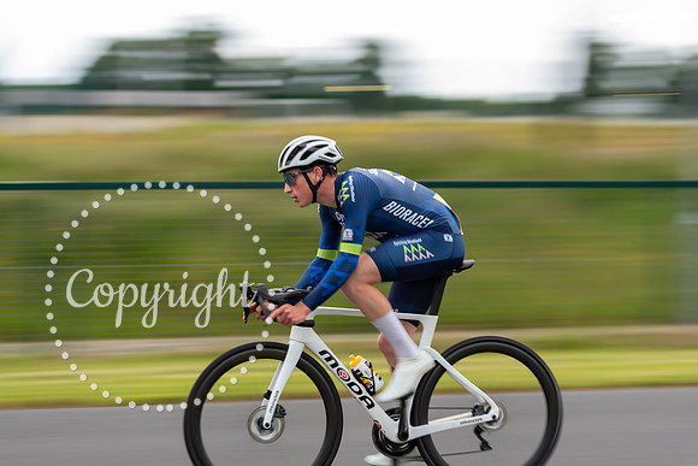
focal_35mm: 100
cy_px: 233
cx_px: 349
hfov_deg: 20.4
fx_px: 1944
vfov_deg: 13.7
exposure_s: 1/50
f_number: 4
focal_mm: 98
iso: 320
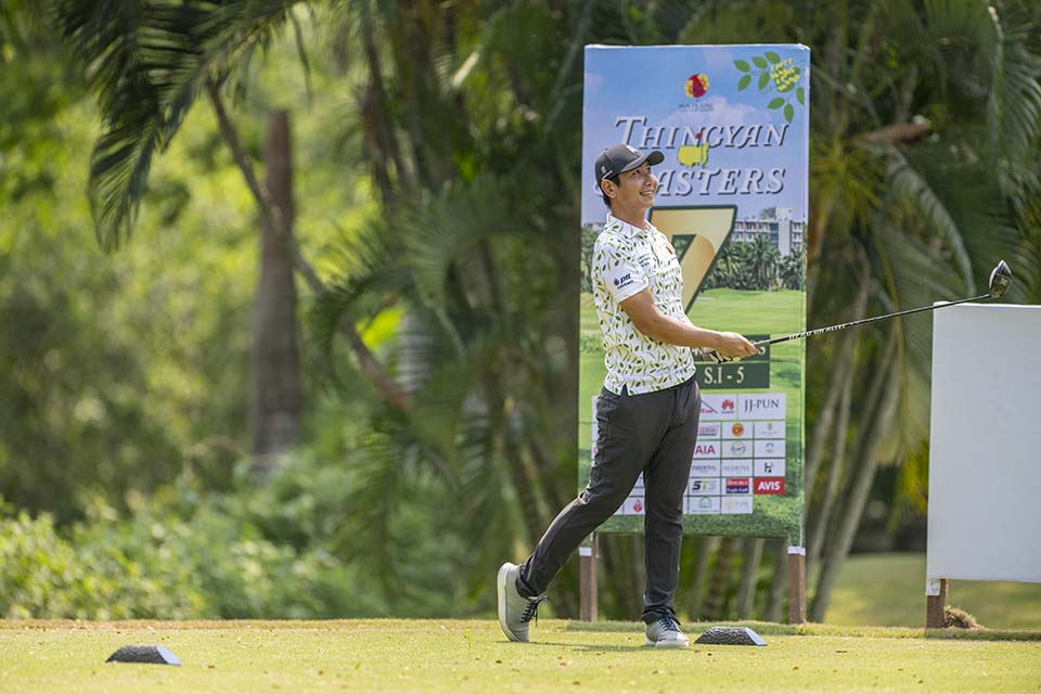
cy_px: 347
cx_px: 520
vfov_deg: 3.4
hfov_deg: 5.2
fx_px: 11566
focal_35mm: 400
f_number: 2.8
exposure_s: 1/2500
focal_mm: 400
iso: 400
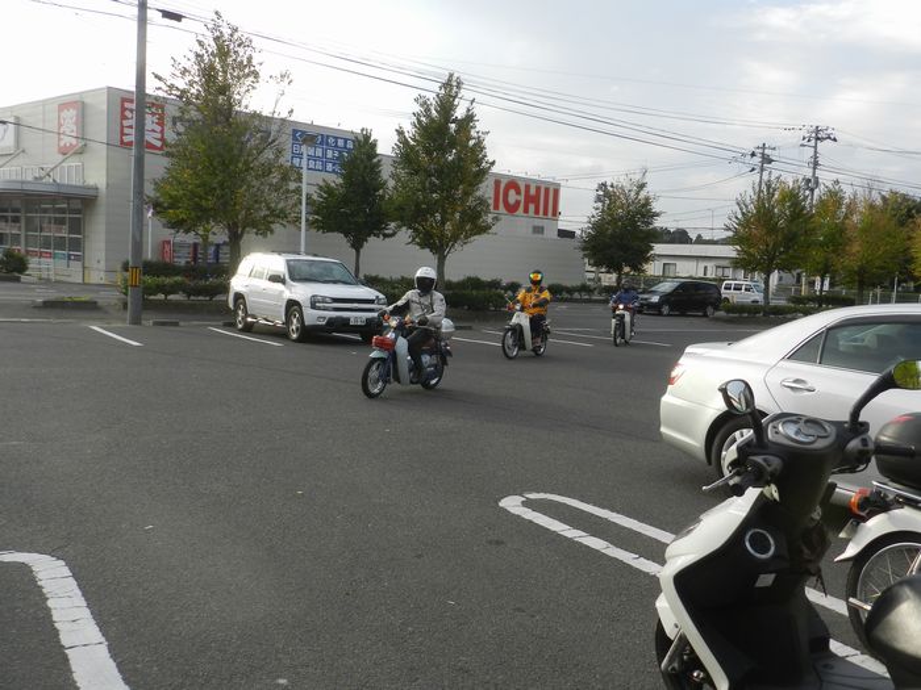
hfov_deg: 56.8
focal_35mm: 32
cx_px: 460
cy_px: 345
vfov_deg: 44.2
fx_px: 851
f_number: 3.7
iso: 160
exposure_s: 1/640
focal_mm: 5.6
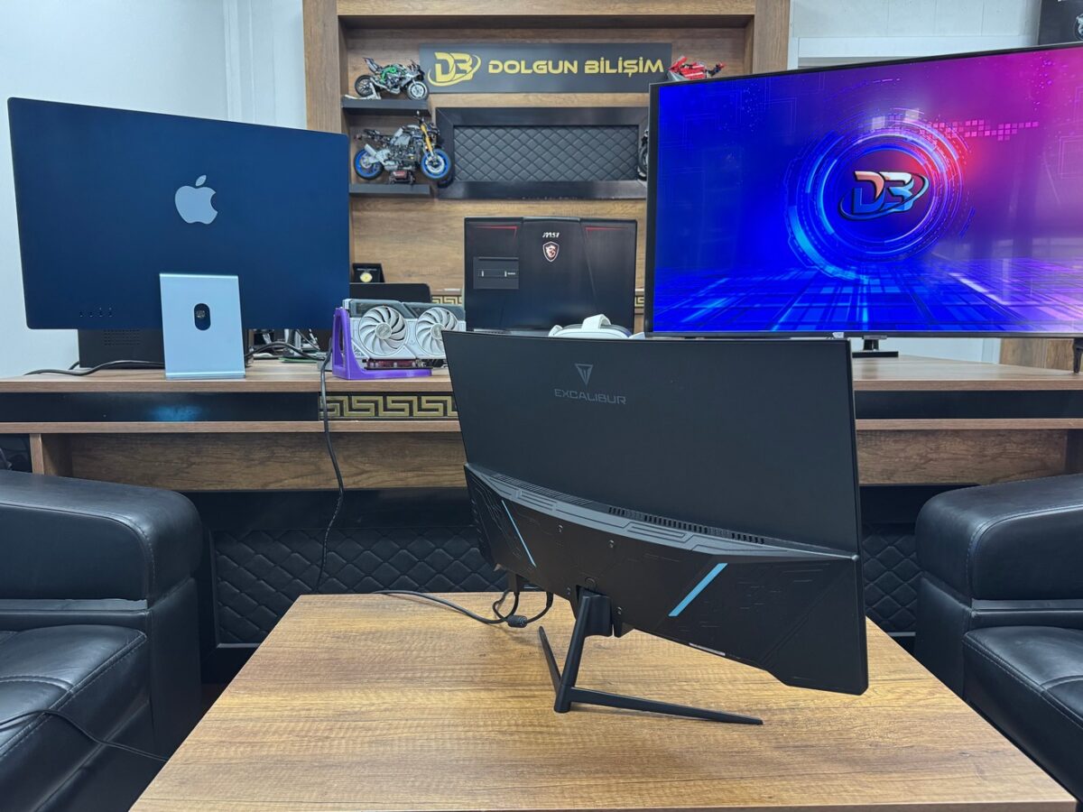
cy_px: 406
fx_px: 751
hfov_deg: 71.6
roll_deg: +0.2
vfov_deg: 56.8
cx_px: 542
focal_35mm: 24
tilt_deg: -6.0
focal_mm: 6.76
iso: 400
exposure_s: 1/50
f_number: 1.78
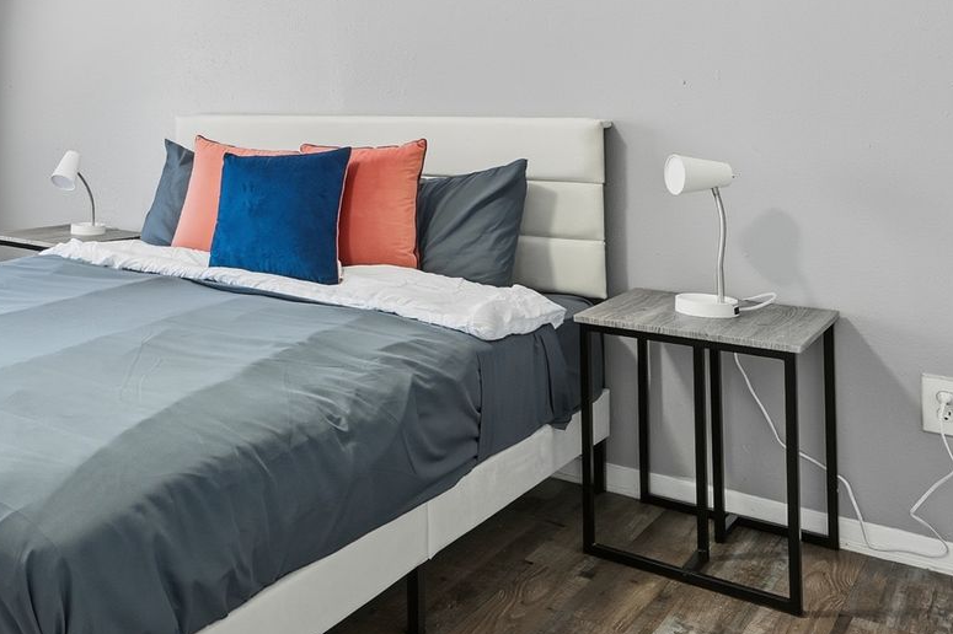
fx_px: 979
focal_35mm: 37
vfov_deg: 34.4
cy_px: 93
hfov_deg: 47.4
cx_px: 122
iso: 100
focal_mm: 14
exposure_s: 1/4
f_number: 8
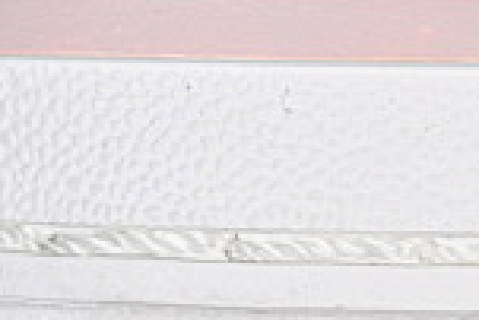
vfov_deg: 2.6
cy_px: -440
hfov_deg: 3.8
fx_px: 7125
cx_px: 489
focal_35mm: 535
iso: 160
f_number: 7.1
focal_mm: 50
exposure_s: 1/80
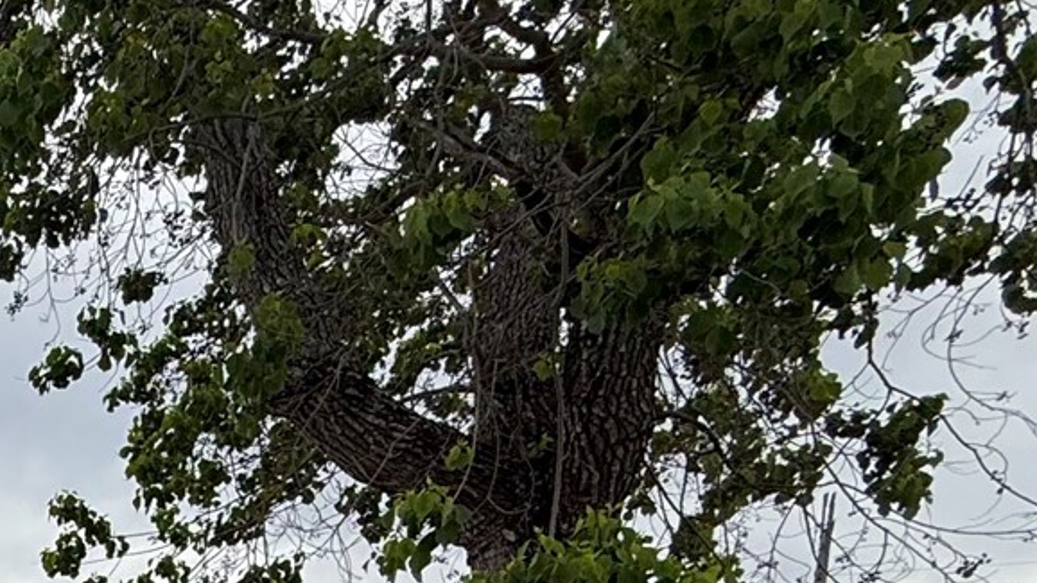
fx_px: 1485
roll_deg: +2.5
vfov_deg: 17.2
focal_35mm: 54
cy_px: 1112
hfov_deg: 26.5
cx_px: -553
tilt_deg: -3.6
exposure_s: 1/1211
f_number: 2.2
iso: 50
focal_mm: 2.22
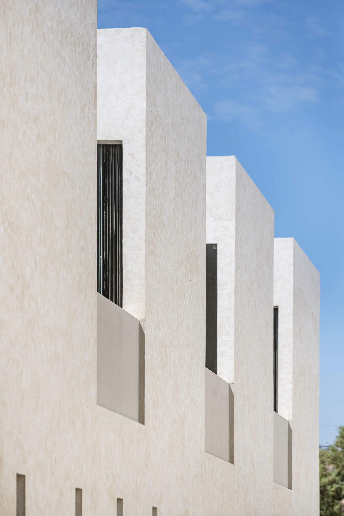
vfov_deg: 13.2
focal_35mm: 155
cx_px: 172
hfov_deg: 8.9
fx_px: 2221
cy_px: 258
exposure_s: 1/8000
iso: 500
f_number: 4.8
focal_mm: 155
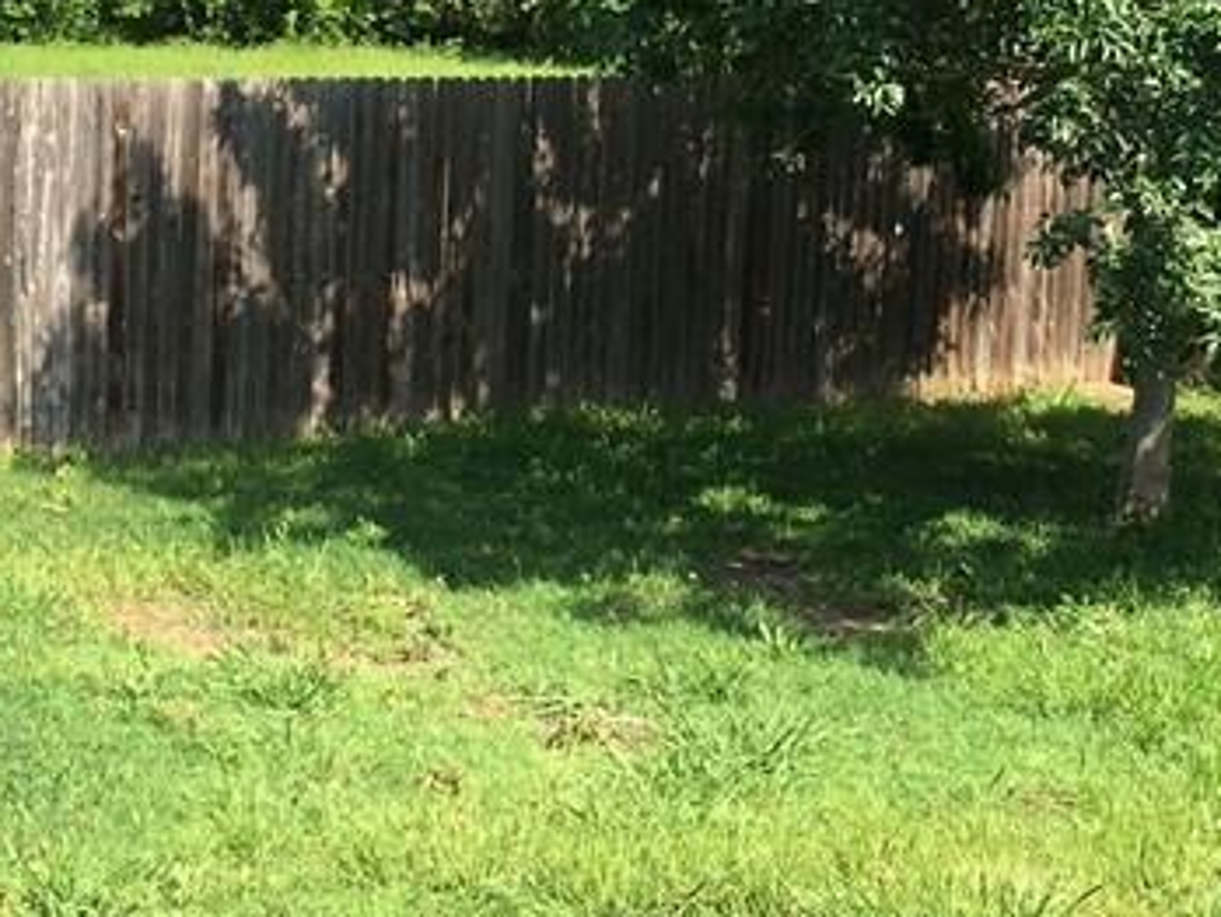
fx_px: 2999
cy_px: -10
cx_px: 350
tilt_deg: -1.5
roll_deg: -1.2
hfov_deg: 22.8
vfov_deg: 17.0
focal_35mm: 85
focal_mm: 4.15
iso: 25
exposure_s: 1/999
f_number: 2.2
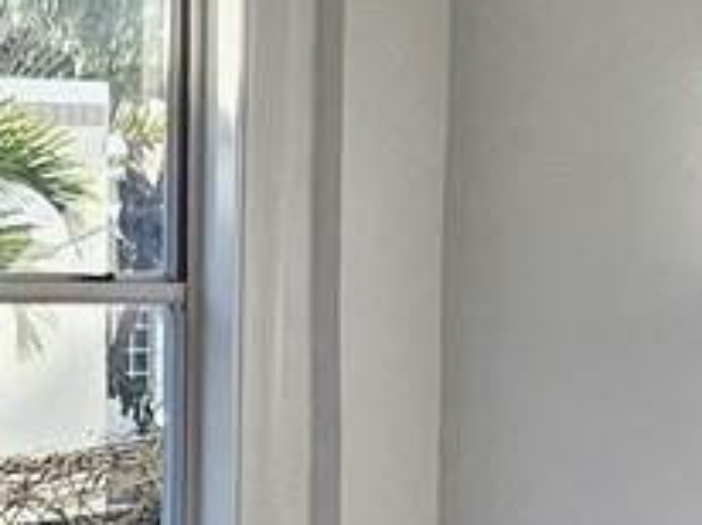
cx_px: -82
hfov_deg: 18.7
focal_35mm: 101
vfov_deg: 14.3
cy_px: 590
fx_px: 2046
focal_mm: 1.74
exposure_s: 1/211
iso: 50
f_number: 2.2
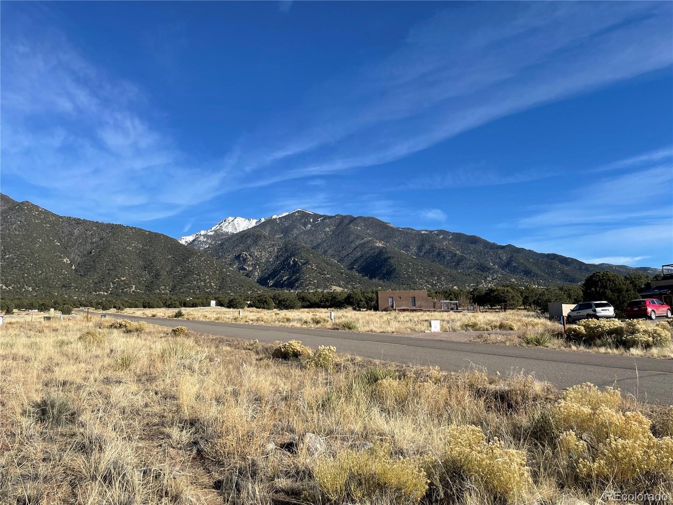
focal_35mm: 26
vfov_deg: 53.1
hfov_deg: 67.3
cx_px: 336
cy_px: 252
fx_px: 505
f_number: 1.6
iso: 32
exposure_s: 1/3401
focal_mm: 4.2
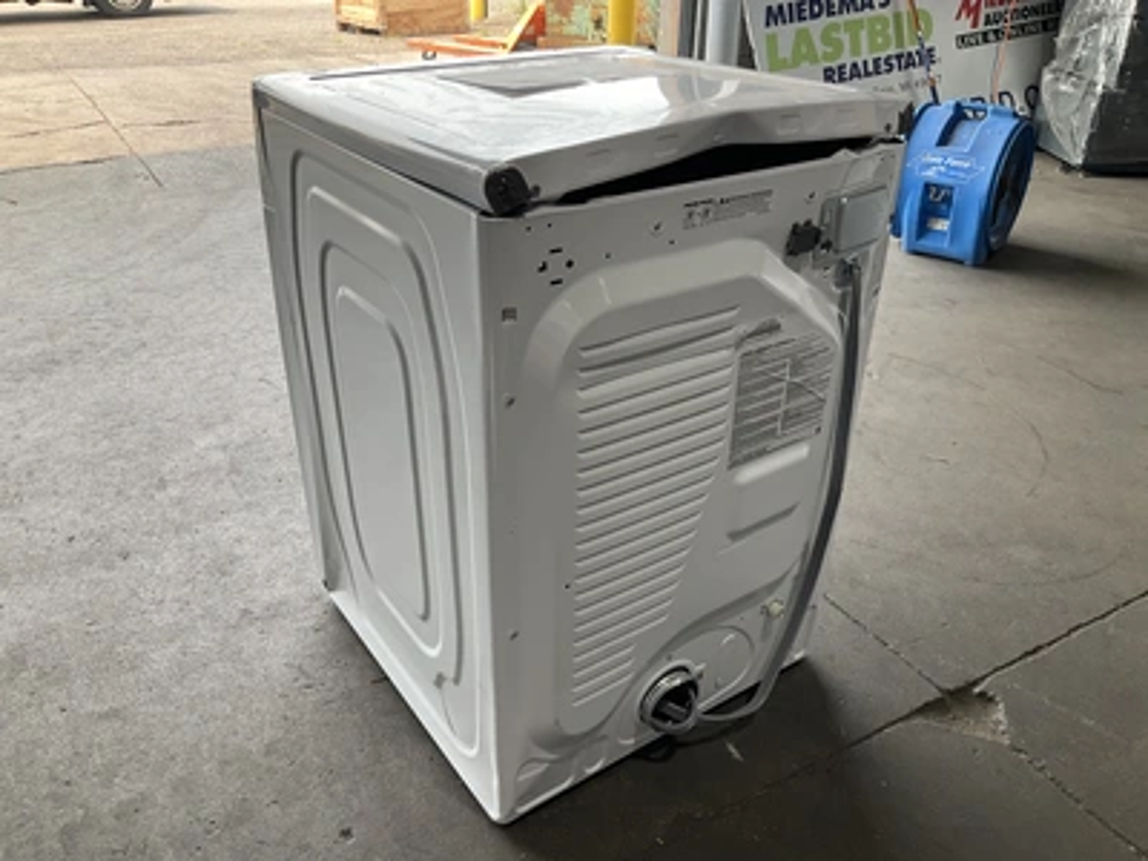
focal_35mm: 29
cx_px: 574
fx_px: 962
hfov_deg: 61.7
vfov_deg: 48.2
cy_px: 430
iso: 16
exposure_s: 1/122
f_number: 1.8
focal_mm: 3
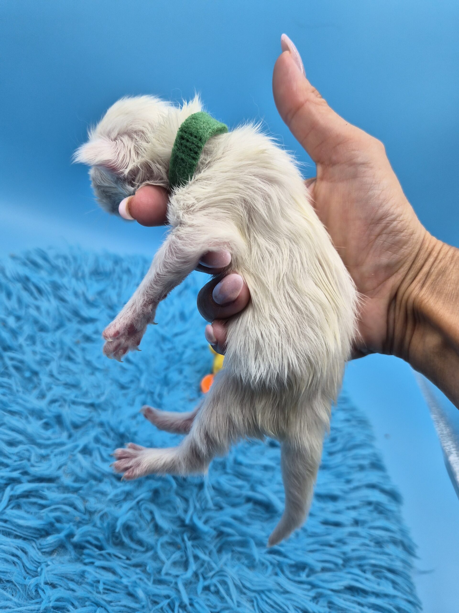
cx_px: 230
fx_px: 407
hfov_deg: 58.9
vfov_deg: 73.9
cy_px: 306
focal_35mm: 23
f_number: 1.8
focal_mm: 5.4
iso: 80
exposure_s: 1/1010
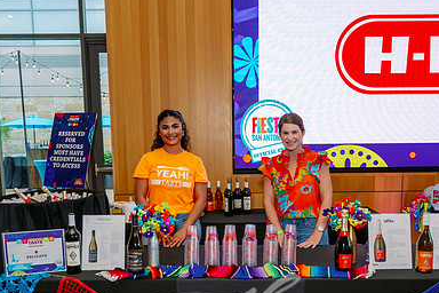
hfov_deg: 51.9
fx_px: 451
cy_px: 209
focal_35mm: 37
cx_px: 230
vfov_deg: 35.4
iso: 1250
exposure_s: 1/200
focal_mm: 24
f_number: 8
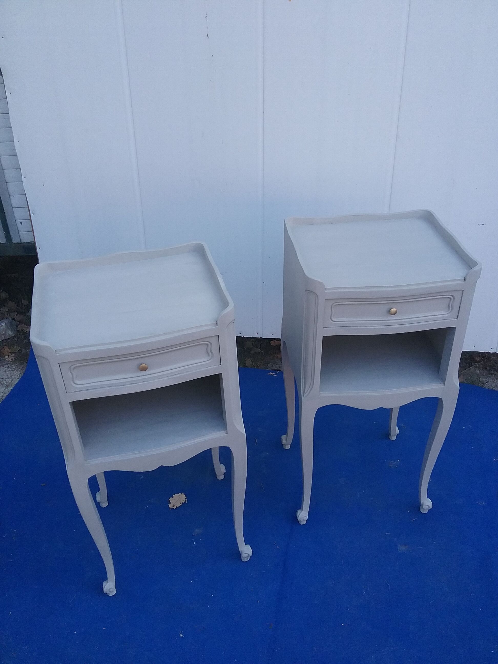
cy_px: 332
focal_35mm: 31
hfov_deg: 45.4
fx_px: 595
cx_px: 249
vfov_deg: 58.4
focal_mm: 3.3
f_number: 2.2
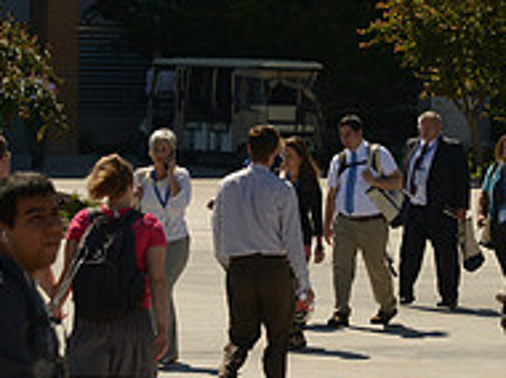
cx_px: 256
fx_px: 5153
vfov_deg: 4.2
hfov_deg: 5.6
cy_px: 254
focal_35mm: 353
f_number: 8
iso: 100
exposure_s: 1/400
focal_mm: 120
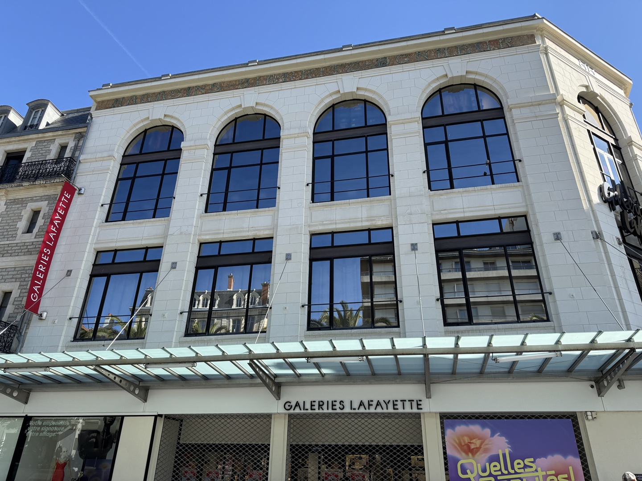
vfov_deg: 56.8
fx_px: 445
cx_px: 321
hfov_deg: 71.6
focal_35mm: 24
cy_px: 240
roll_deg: -0.8
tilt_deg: +27.7
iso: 100
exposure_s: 1/2703
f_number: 1.78
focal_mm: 6.76
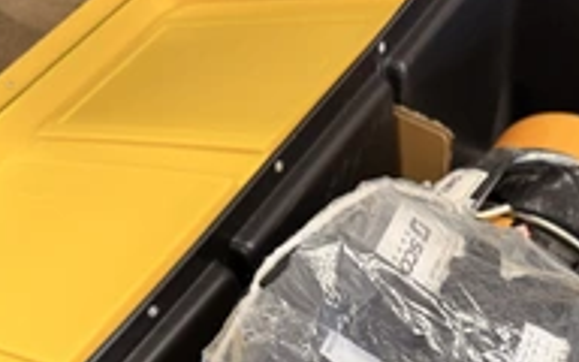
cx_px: 464
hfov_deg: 36.8
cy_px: 431
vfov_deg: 22.5
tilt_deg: -64.1
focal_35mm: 53
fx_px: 836
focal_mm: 6.76
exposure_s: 1/60
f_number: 1.78
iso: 125
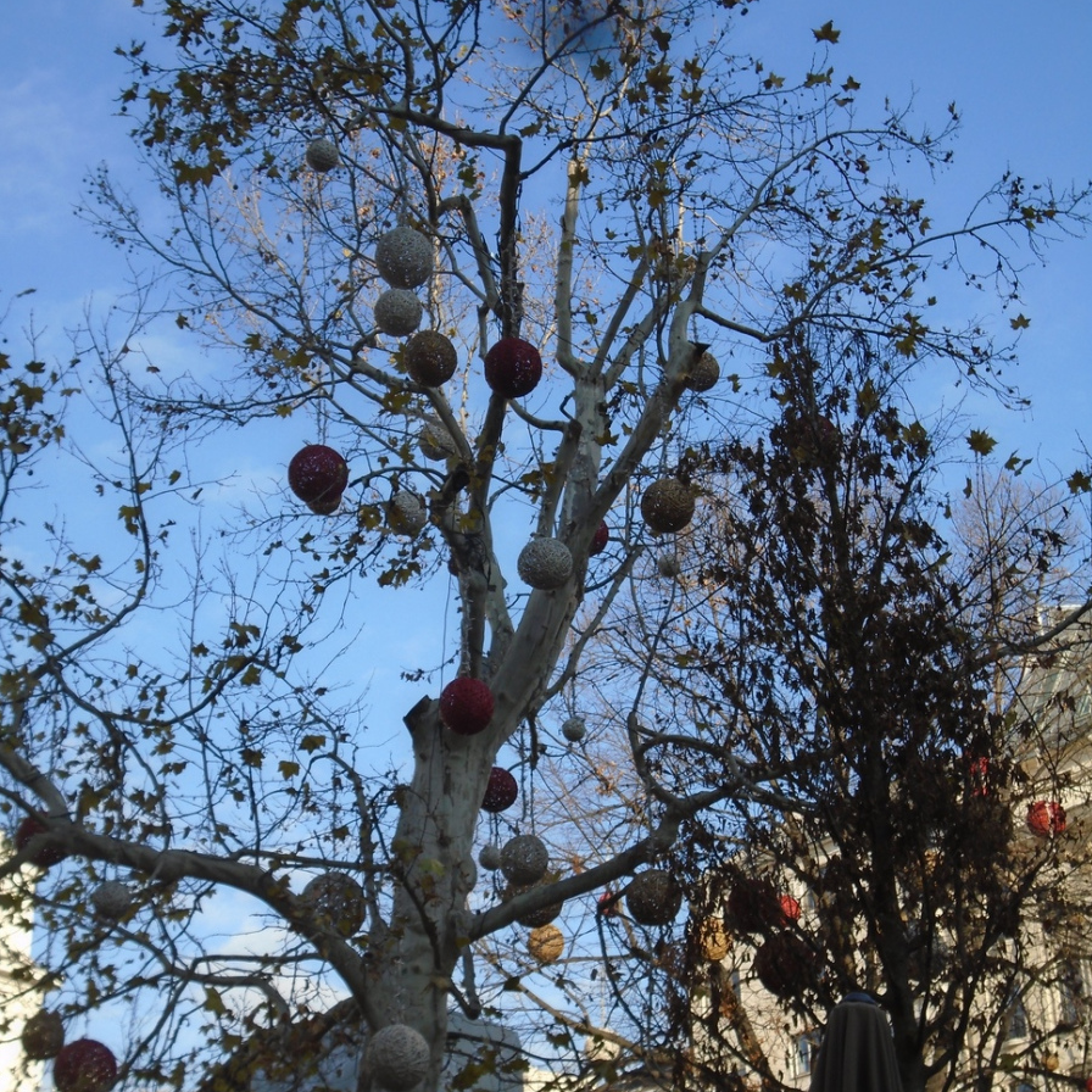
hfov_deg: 29.6
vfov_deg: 29.5
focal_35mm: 58
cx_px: 547
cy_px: 594
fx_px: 2070
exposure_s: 1/400
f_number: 4.5
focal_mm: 8.7
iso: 100
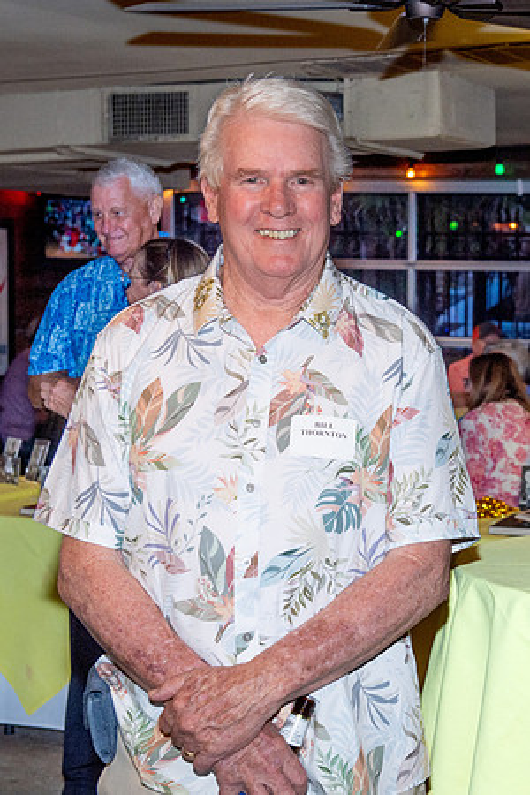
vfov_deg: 24.6
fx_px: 1820
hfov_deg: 16.3
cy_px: 359
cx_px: 510
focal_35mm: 82
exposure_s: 1/160
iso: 1250
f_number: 6.3
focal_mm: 50
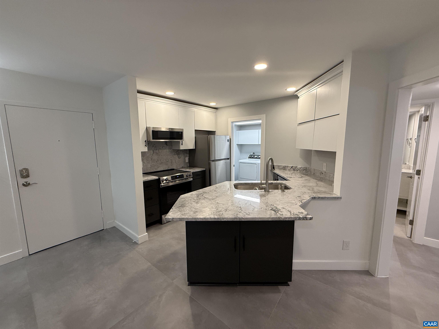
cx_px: 220
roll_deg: +0.4
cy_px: 164
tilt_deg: -6.8
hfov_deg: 102.1
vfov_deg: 85.7
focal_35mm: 14
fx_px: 178
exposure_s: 1/120
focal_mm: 2.22
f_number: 2.2
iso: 160
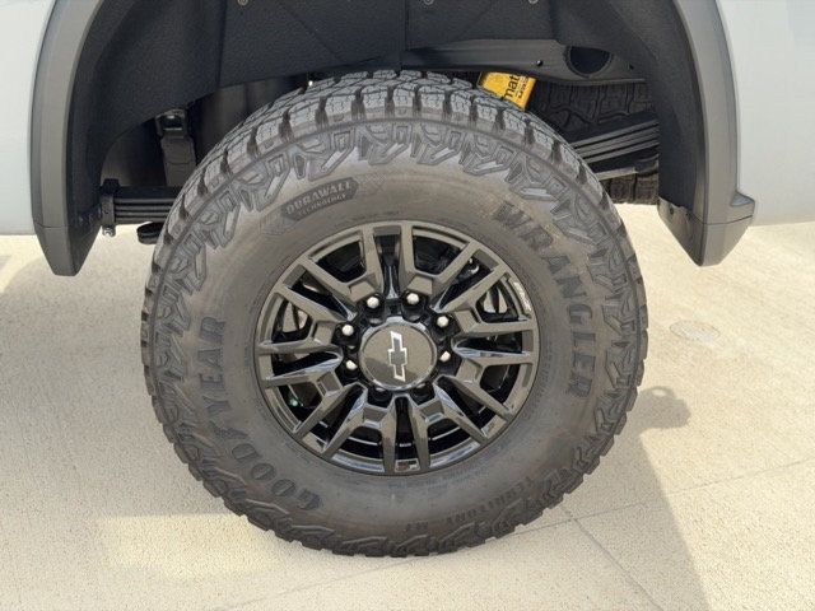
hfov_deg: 39.7
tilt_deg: -24.0
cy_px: 306
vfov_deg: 30.3
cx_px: 408
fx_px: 1130
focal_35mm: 48
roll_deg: -2.3
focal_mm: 6.76
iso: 100
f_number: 1.78
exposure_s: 1/469
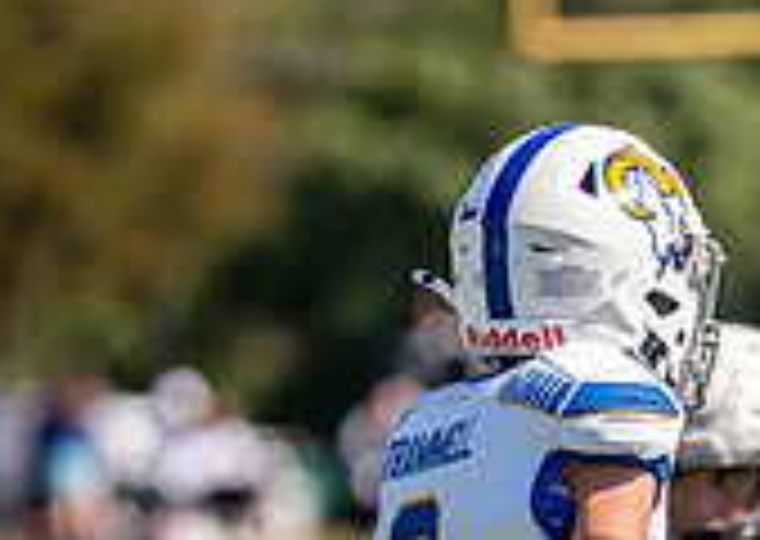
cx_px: 627
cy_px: 811
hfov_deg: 2.2
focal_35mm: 904
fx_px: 19474
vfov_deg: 1.6
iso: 250
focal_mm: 200
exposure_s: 1/4000
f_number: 2.8
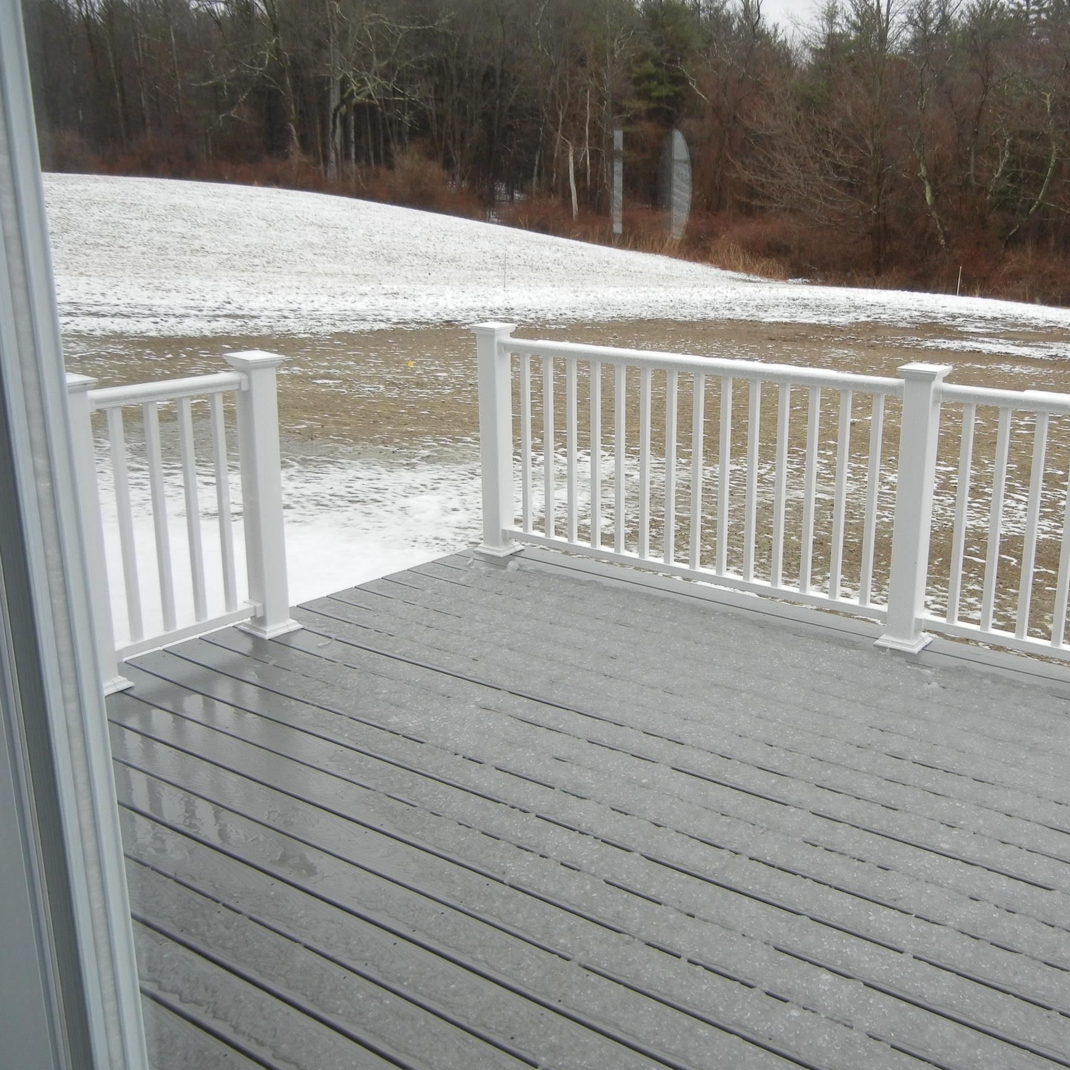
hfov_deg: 45.7
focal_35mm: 36
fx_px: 1259
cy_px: 543
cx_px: 657
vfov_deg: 46.0
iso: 160
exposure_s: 1/186
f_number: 3.5
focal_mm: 5.4
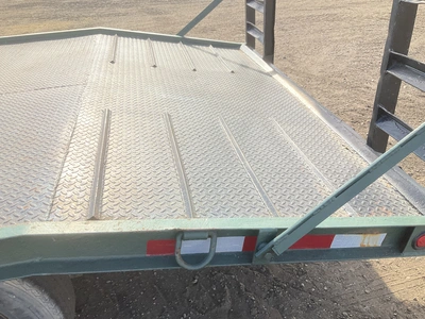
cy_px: 160
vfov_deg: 48.2
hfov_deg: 61.7
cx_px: 212
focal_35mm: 29
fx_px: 356
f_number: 1.8
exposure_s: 1/1168
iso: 25
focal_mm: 3
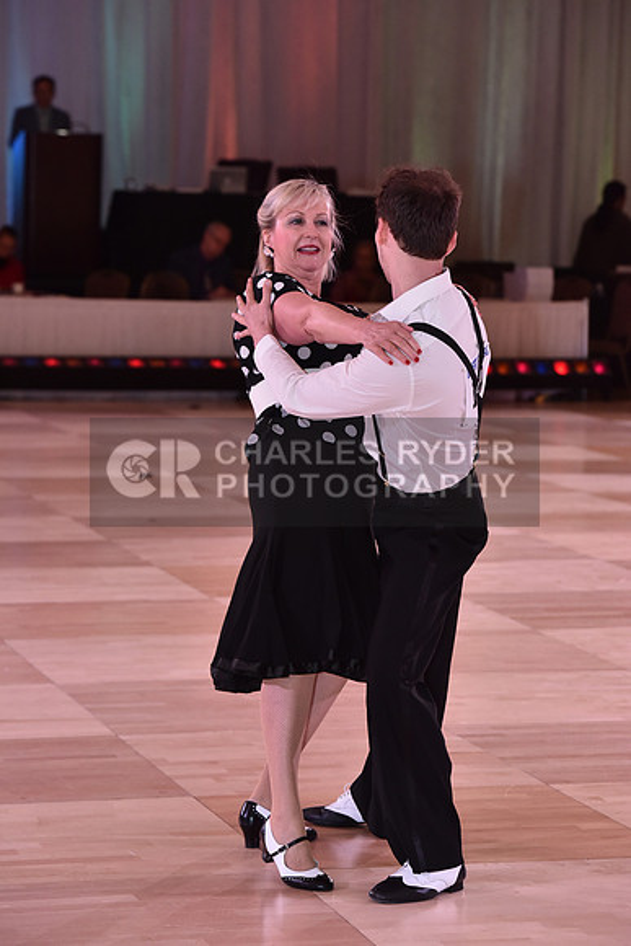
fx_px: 3284
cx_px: 316
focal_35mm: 125
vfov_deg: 16.4
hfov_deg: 11.0
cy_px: 473
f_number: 5.6
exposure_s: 1/250
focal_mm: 125
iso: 2000
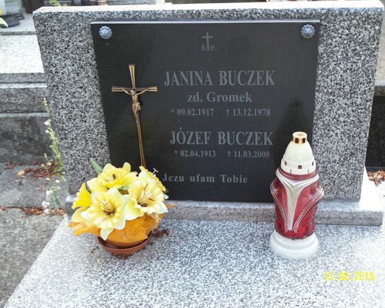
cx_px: 197
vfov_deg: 34.2
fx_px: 501
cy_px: 154
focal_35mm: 44
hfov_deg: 42.0
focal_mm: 9.1
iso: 100
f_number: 2.8
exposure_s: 1/60
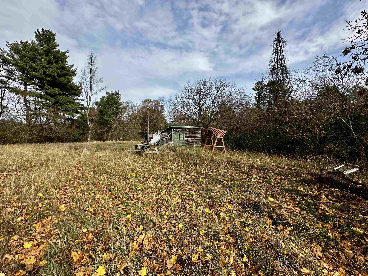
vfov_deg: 85.7
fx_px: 149
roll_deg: +1.4
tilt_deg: +0.5
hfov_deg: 102.1
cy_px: 138
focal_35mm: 14
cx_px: 184
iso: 40
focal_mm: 2.22
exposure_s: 1/1103
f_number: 2.2
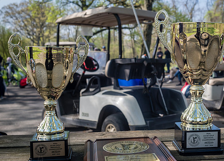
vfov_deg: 29.5
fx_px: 306
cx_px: 156
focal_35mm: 48
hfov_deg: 39.5
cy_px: 84
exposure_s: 1/320
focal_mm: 35
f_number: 6.3
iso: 200
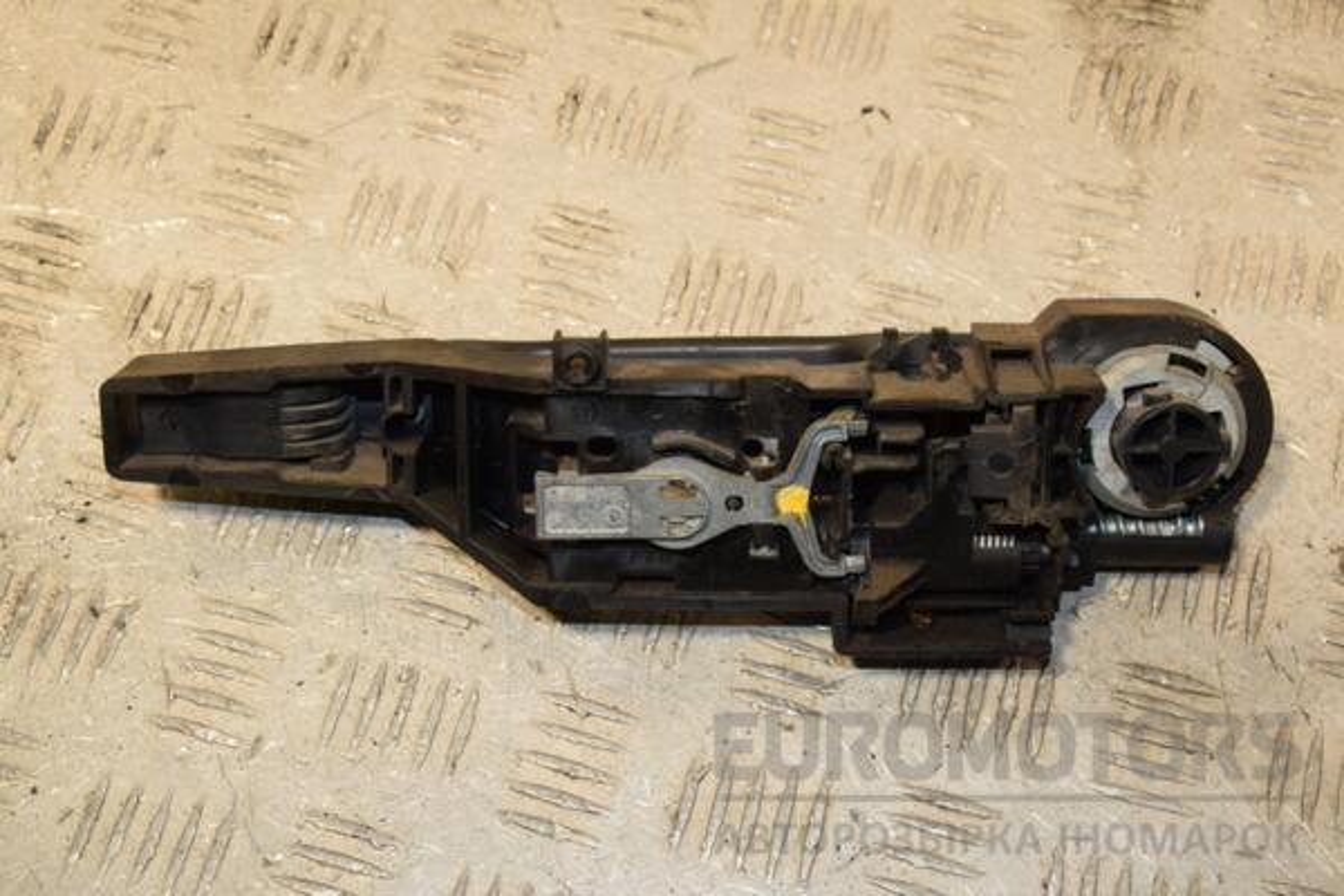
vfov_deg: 22.6
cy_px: 448
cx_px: 672
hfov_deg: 33.4
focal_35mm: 60
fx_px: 2240
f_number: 8
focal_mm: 40
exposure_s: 1/200
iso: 800
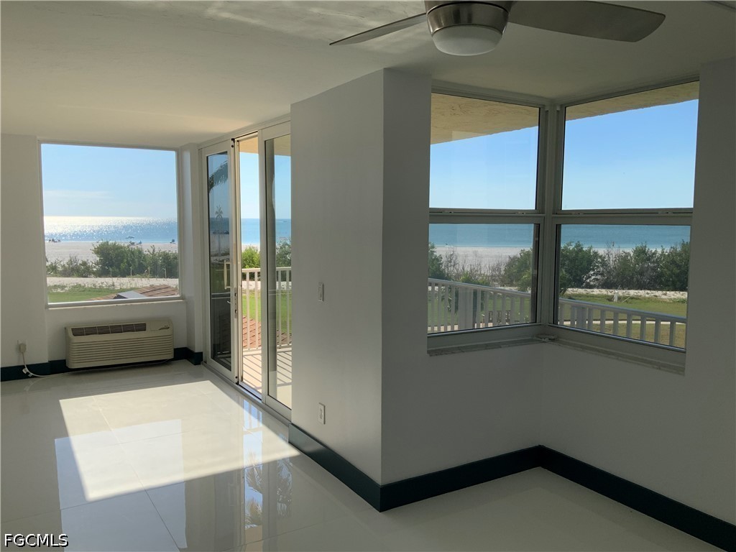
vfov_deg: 48.2
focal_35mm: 29
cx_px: 368
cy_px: 276
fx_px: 617
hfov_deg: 61.7
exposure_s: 1/620
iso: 16
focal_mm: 3
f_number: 1.8
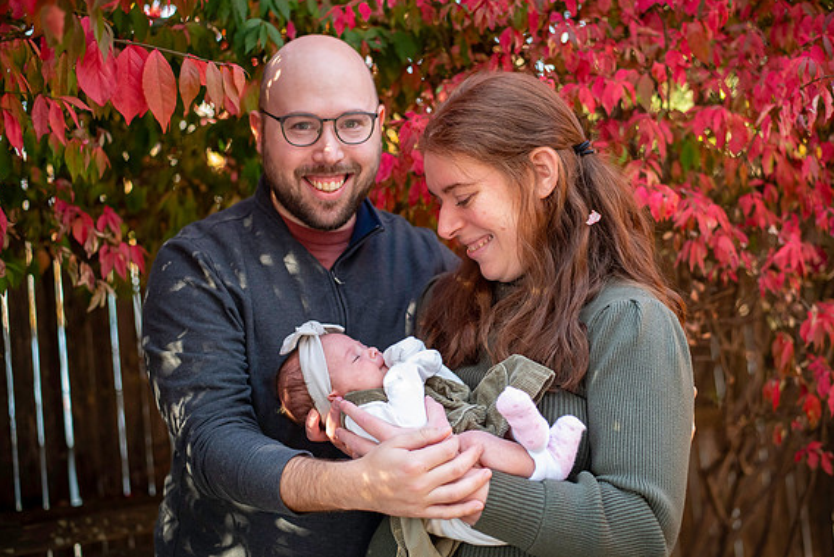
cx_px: 420
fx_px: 1182
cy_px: 275
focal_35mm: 51
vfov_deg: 26.5
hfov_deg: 38.9
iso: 3200
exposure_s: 1/2500
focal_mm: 50
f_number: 2.5
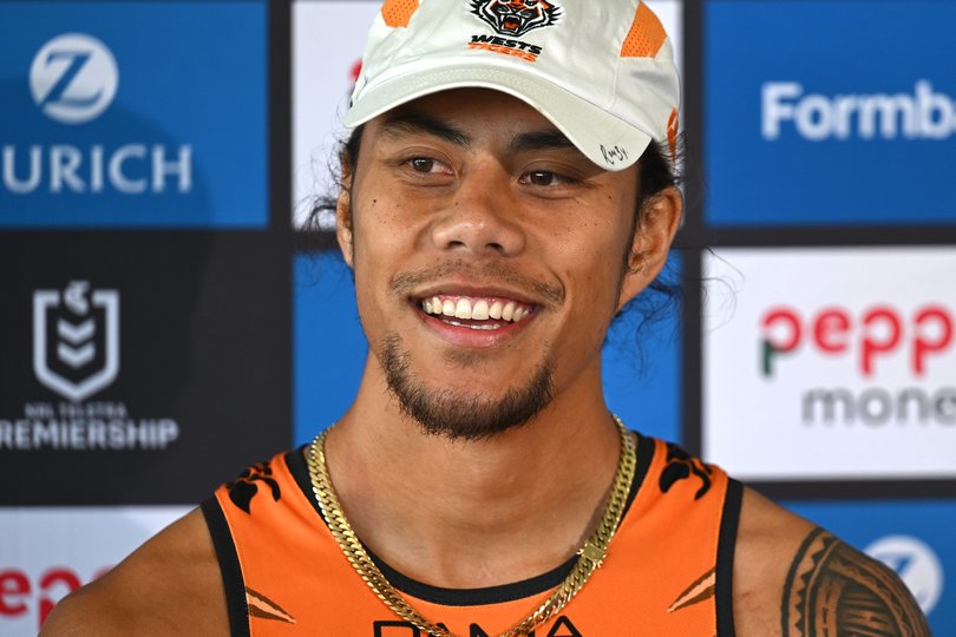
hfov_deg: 10.3
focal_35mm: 200
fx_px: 5311
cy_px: 318
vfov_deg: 6.9
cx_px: 478
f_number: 2.8
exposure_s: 1/640
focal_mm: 200
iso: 500
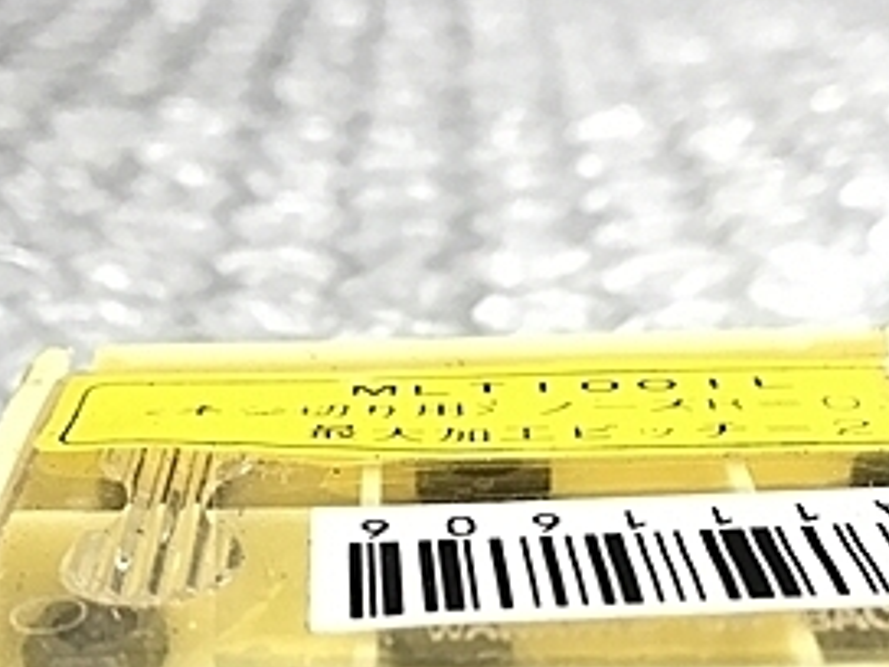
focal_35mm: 66
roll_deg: +0.4
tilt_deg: -31.4
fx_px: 1695
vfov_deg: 21.1
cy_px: 745
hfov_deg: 29.4
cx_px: 412
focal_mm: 3.99
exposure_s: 1/20
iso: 40
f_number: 1.8
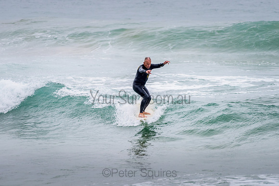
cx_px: 133
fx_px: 4754
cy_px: 93
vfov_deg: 2.2
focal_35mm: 613
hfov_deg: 3.4
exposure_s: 1/1000
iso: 360
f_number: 5.6
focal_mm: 500
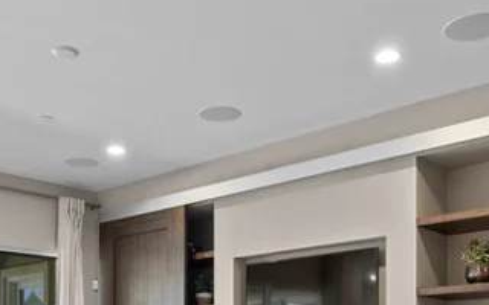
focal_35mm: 49
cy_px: 365
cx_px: 244
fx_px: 653
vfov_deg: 24.0
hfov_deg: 41.1
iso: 400
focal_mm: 10
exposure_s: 1/1.67
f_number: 8
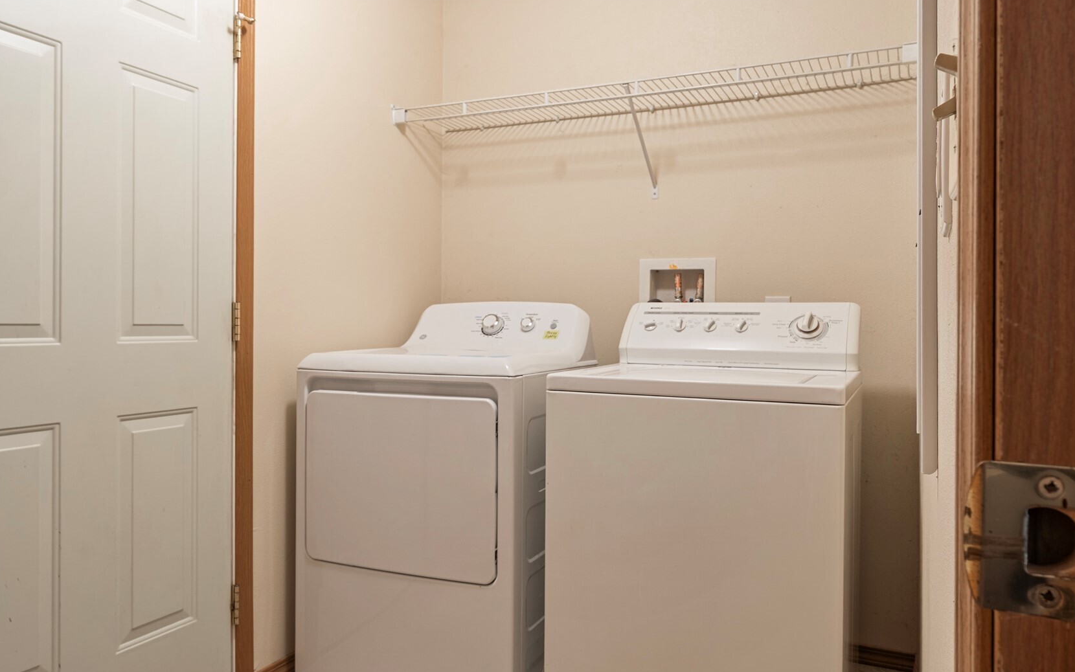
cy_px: 356
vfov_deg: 49.3
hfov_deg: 72.5
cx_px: 544
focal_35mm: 25
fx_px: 733
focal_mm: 16
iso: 100
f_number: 9
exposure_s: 4
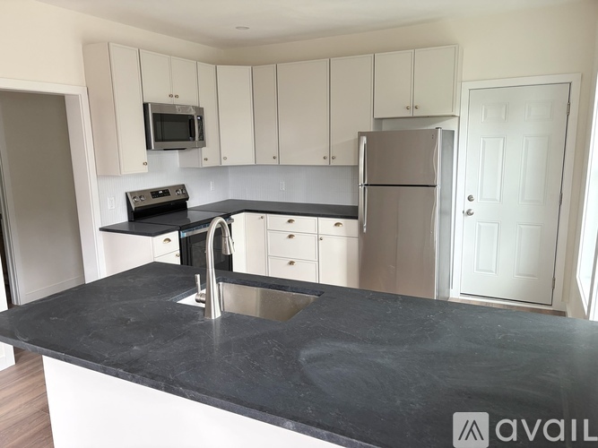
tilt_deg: -9.9
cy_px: 224
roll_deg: +1.1
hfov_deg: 67.3
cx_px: 299
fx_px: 449
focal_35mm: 26
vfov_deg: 53.0
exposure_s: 1/77
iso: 125
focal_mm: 5.96
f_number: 1.6
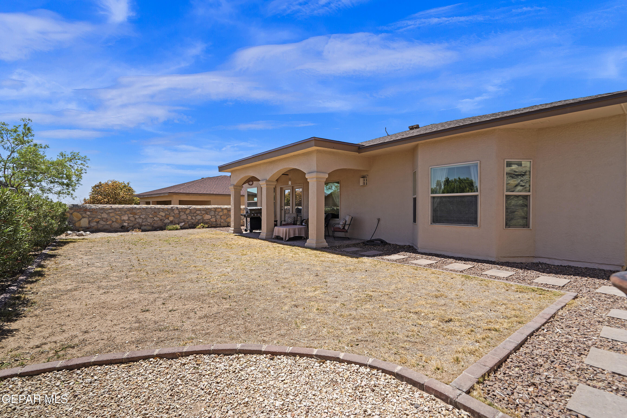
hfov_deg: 96.7
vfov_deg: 73.7
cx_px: 314
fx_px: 279
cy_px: 209
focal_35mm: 16
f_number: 8
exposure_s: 1/40
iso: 125
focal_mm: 16
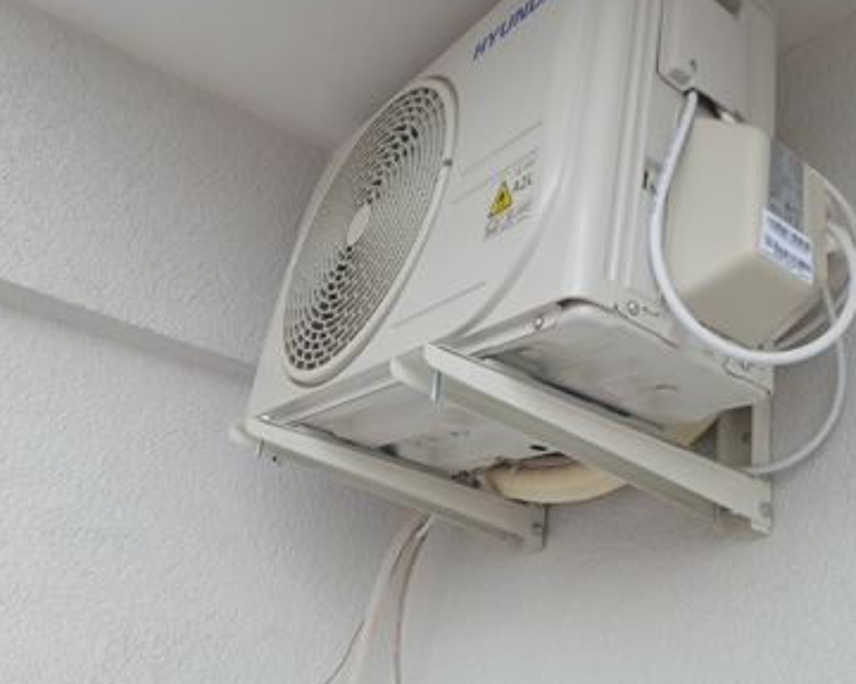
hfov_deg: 53.9
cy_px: 279
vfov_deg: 44.3
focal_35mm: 33
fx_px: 836
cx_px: 509
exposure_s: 1/50
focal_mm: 3.98
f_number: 1.8
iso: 40
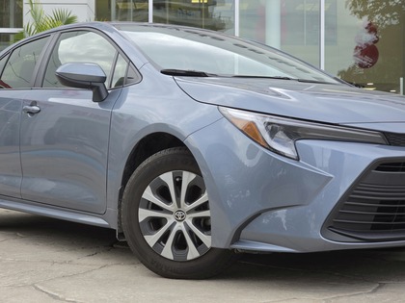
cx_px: 202
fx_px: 807
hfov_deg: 28.2
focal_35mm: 69
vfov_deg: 21.3
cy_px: 152
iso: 25
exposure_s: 1/120
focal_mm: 7
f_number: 2.4
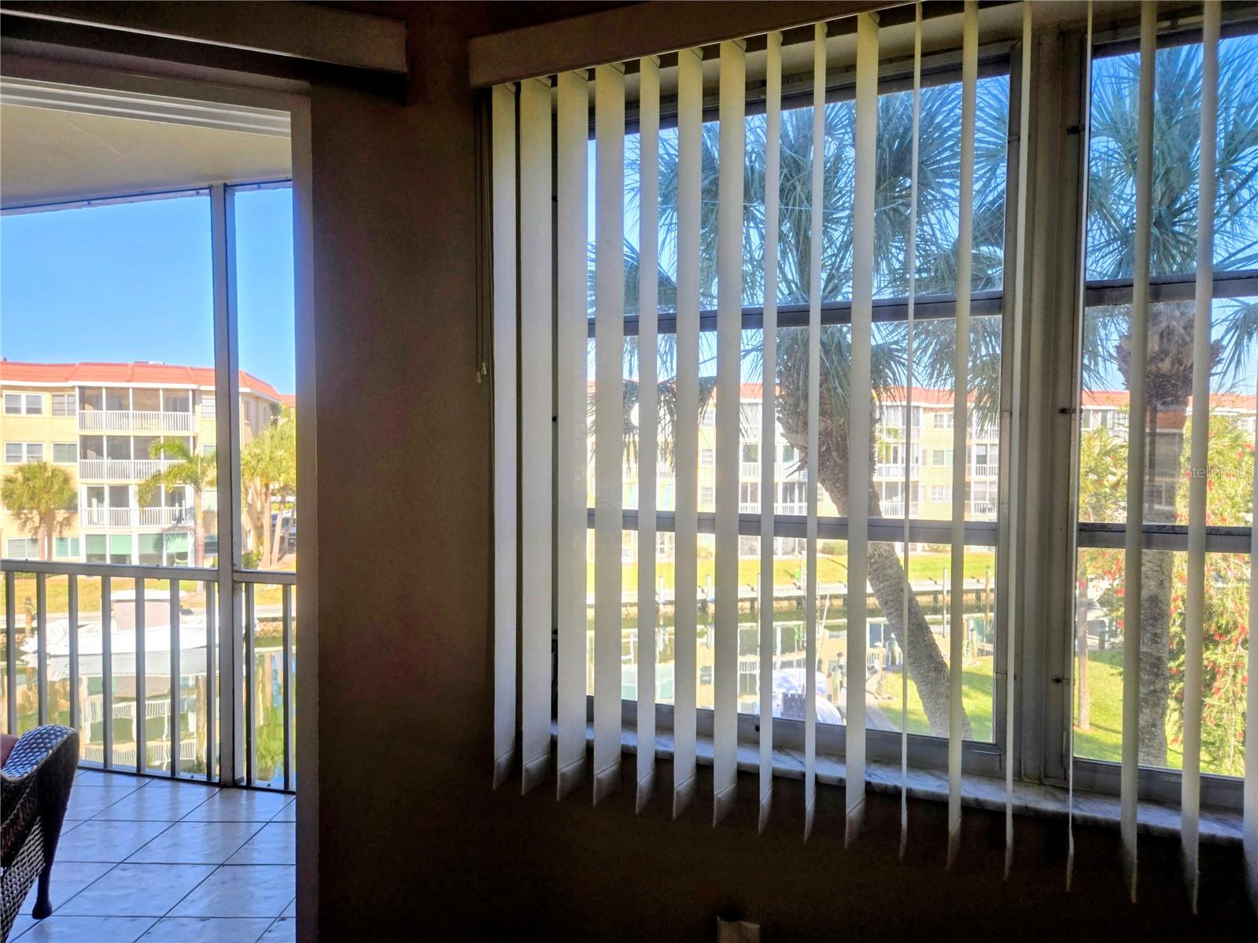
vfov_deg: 58.9
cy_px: 472
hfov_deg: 73.9
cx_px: 629
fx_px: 836
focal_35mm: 23
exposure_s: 1/528
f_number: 1.8
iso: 25
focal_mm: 5.4
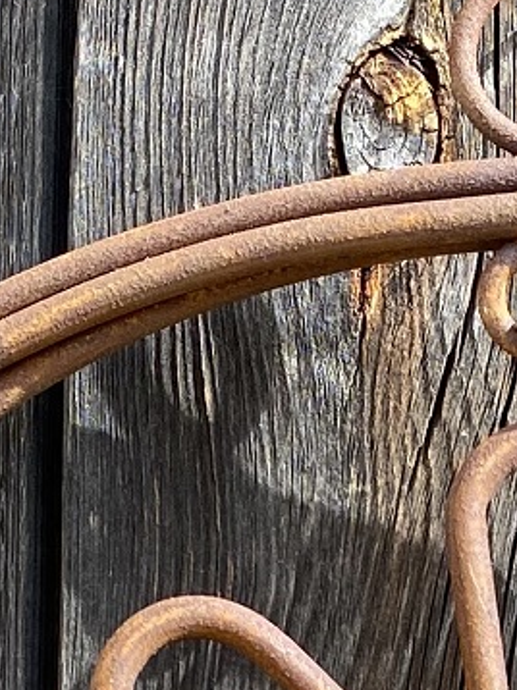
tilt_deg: -0.5
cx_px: 567
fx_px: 3090
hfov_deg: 9.5
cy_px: 1256
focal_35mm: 155
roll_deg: -1.2
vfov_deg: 11.7
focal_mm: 4.25
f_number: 1.8
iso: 32
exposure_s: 1/576
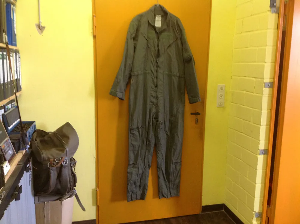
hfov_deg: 52.7
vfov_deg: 40.6
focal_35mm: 35
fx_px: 303
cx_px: 150
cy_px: 112
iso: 250
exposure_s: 1/15
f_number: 2.4
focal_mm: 4.28
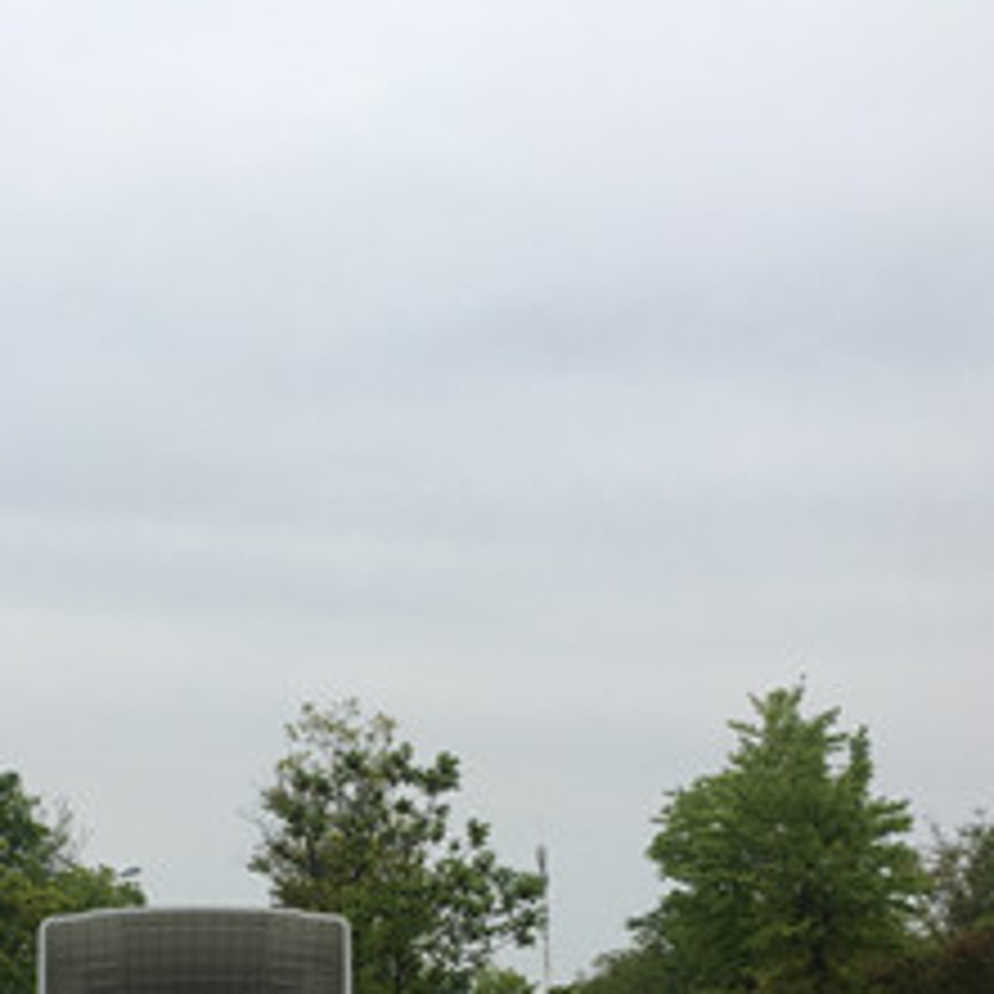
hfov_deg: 31.2
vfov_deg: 30.2
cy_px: 900
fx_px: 1754
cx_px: 274
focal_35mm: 54
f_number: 2.2
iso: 25
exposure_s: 1/2198
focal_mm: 4.15
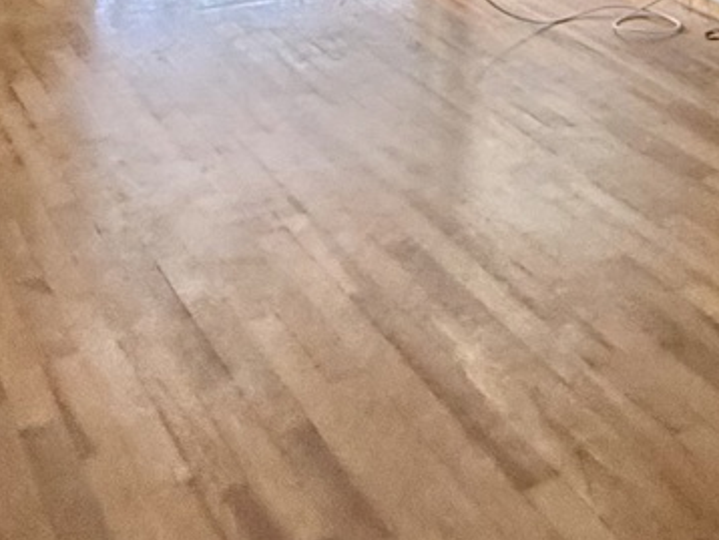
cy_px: -502
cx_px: 783
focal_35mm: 75
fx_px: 1559
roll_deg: -0.3
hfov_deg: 24.3
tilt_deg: +2.1
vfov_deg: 15.9
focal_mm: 2.22
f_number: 2.2
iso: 250
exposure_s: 1/100
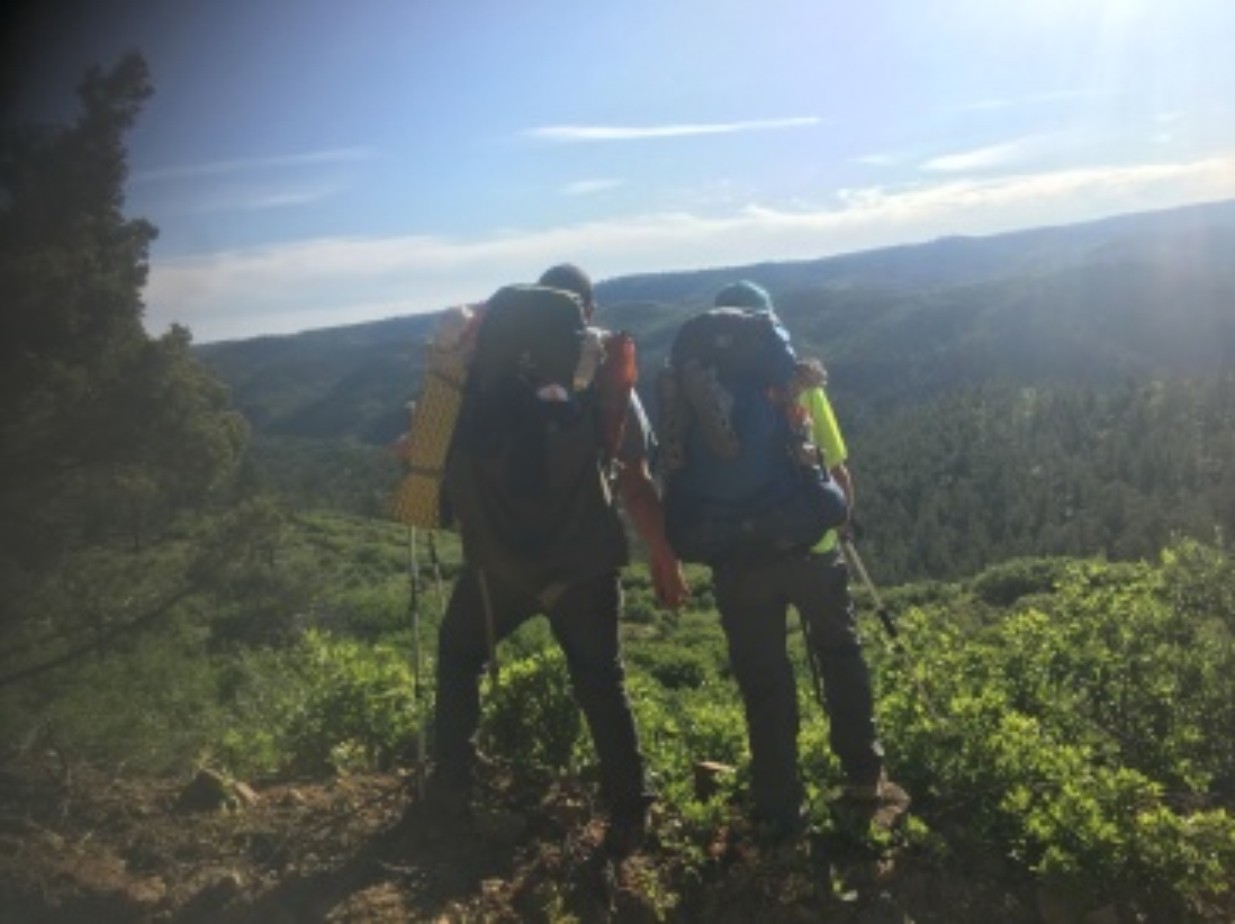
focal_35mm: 29
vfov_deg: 48.2
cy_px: 462
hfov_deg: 61.7
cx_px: 618
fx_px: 1034
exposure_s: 1/1326
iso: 25
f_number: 2.2
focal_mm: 4.15
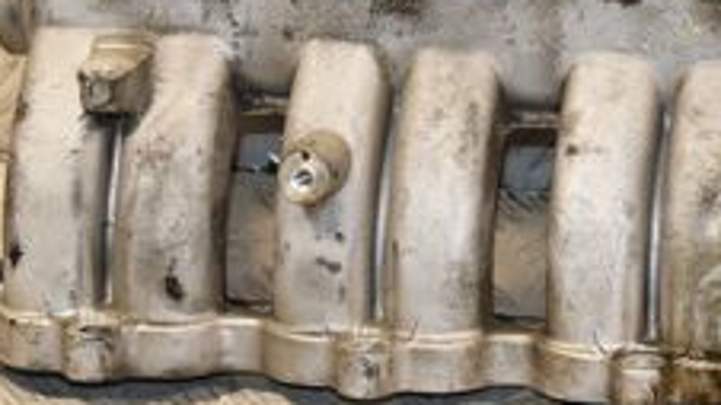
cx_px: 750
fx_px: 3574
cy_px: 26
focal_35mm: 187
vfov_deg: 6.5
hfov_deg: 11.4
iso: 800
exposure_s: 1/200
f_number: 5.6
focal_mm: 42
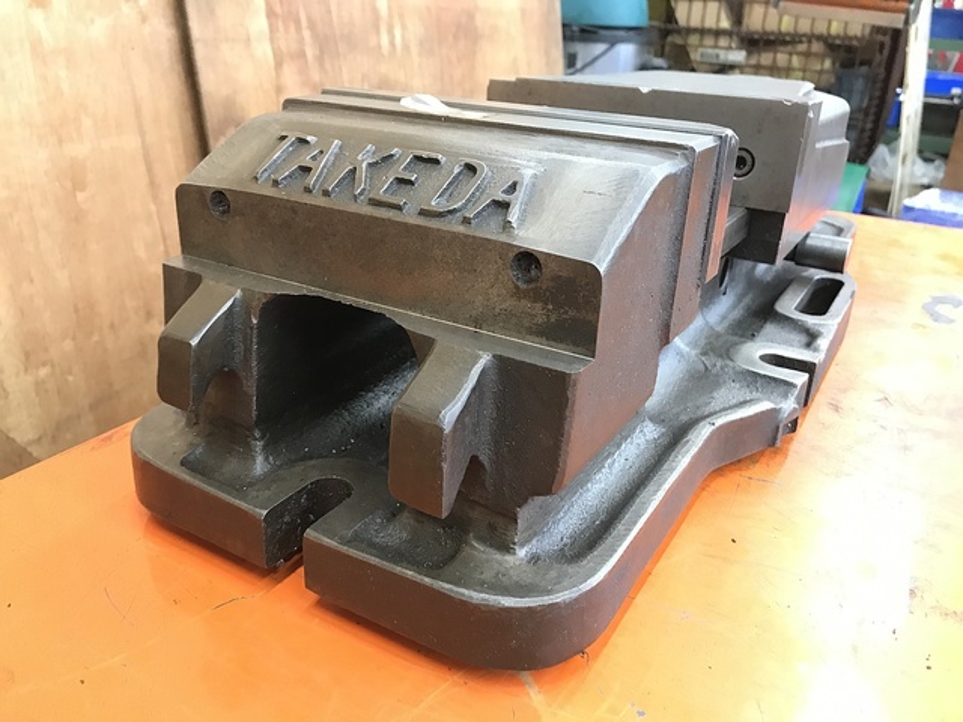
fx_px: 779
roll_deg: -2.6
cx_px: 482
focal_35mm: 28
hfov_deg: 63.4
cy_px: 361
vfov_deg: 49.7
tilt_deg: -24.1
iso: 100
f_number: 1.8
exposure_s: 1/13
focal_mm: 3.99
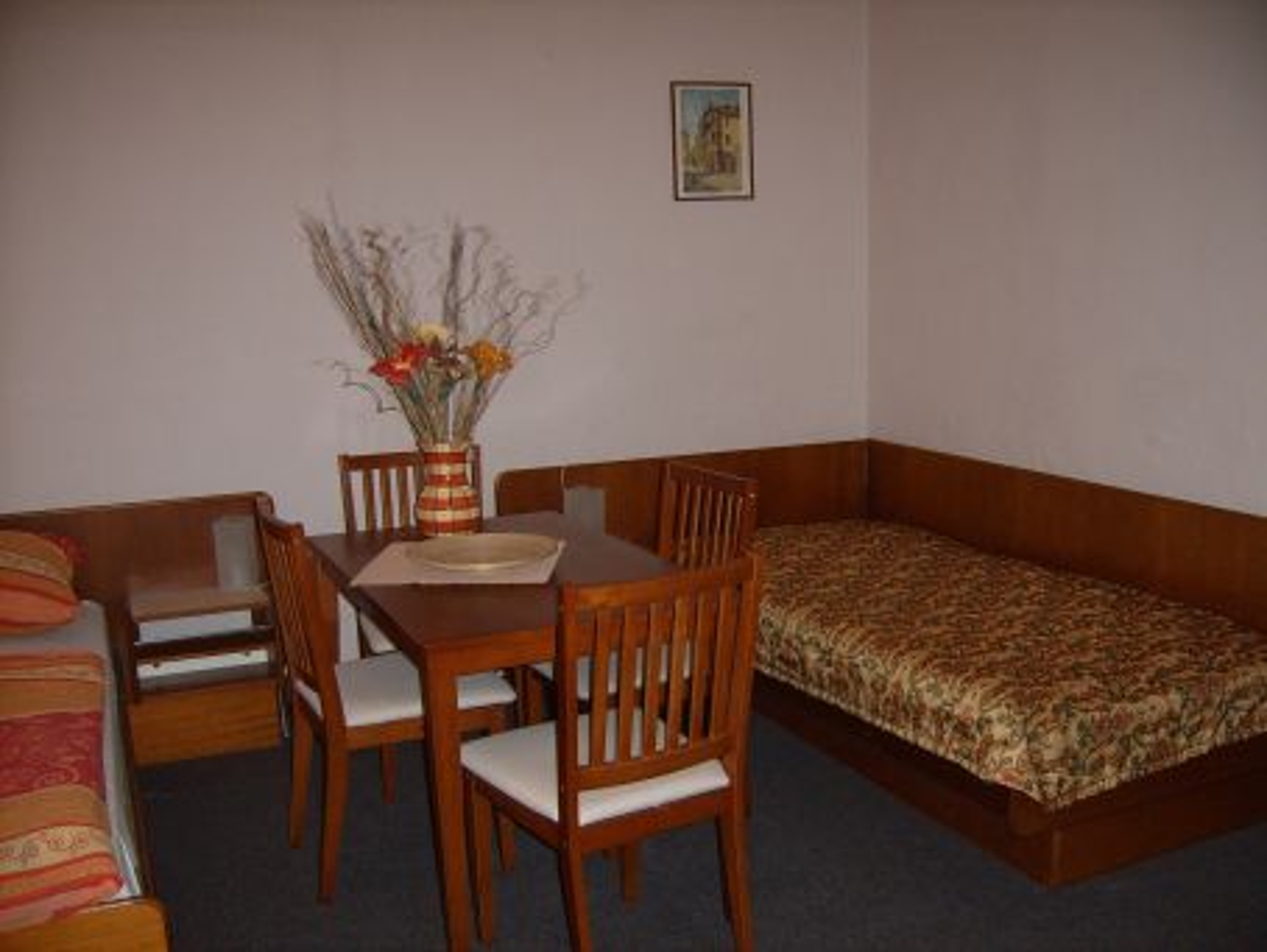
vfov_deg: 40.7
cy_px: 476
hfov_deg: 52.6
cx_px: 634
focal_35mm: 35
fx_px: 1282
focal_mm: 5.8
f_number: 2.8
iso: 69
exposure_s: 1/30
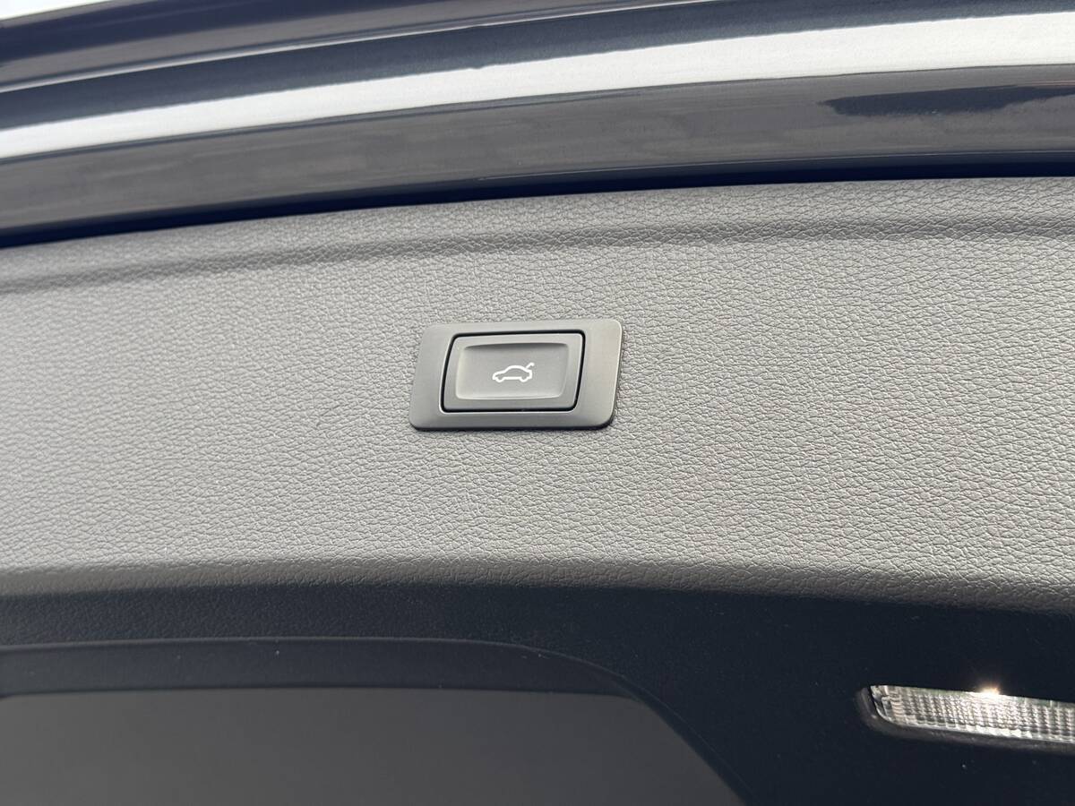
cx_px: 538
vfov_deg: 30.3
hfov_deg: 39.7
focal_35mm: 48
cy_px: 403
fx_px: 1491
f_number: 1.78
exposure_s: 1/356
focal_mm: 6.76
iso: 64
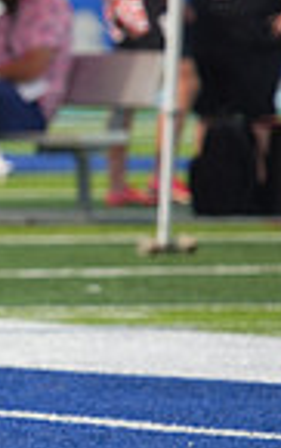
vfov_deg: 2.0
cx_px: -562
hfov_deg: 1.2
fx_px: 12962
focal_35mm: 1061
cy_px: 119
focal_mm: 260
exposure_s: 1/2000
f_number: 5.6
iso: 400
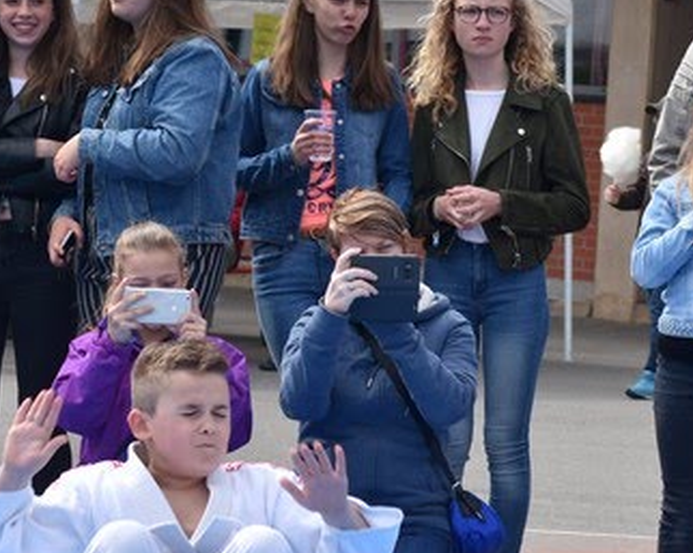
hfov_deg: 8.6
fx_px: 4590
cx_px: 69
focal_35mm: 224
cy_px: 537
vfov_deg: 6.9
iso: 100
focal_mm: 50
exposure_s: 1/500
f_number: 5
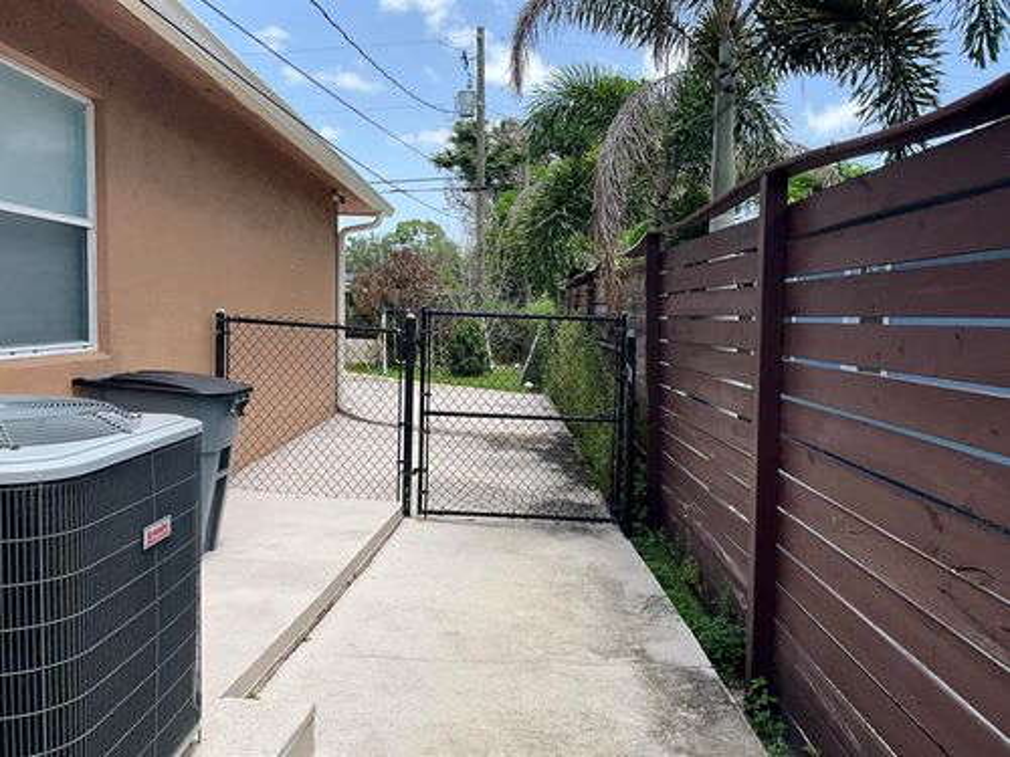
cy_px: 378
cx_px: 505
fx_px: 846
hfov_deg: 61.7
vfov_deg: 48.2
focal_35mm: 29
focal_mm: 3
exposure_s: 1/1121
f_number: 1.8
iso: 25
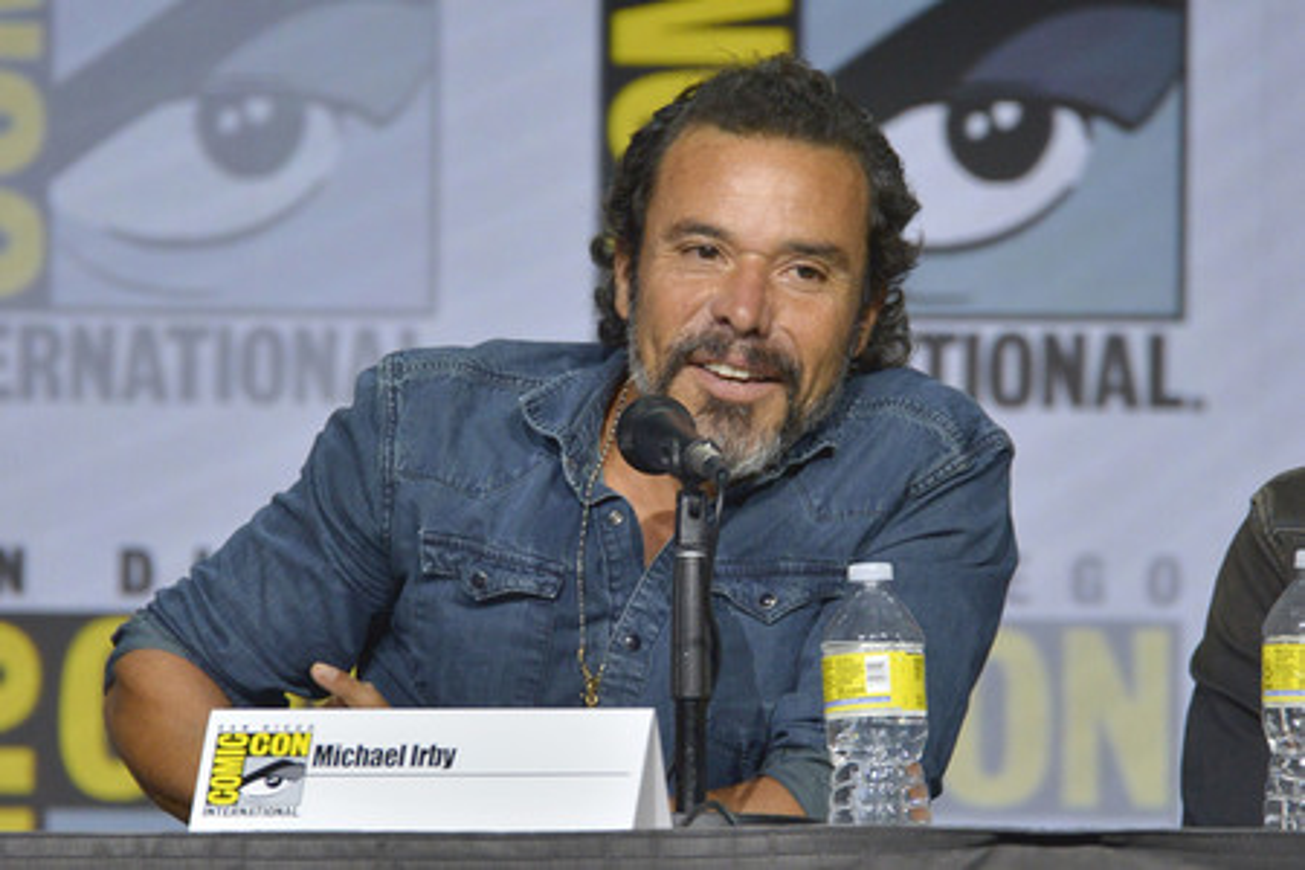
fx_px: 18124
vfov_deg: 2.7
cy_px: 435
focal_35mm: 500
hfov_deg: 4.1
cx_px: 652
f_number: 6.3
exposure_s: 1/250
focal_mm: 500
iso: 1600
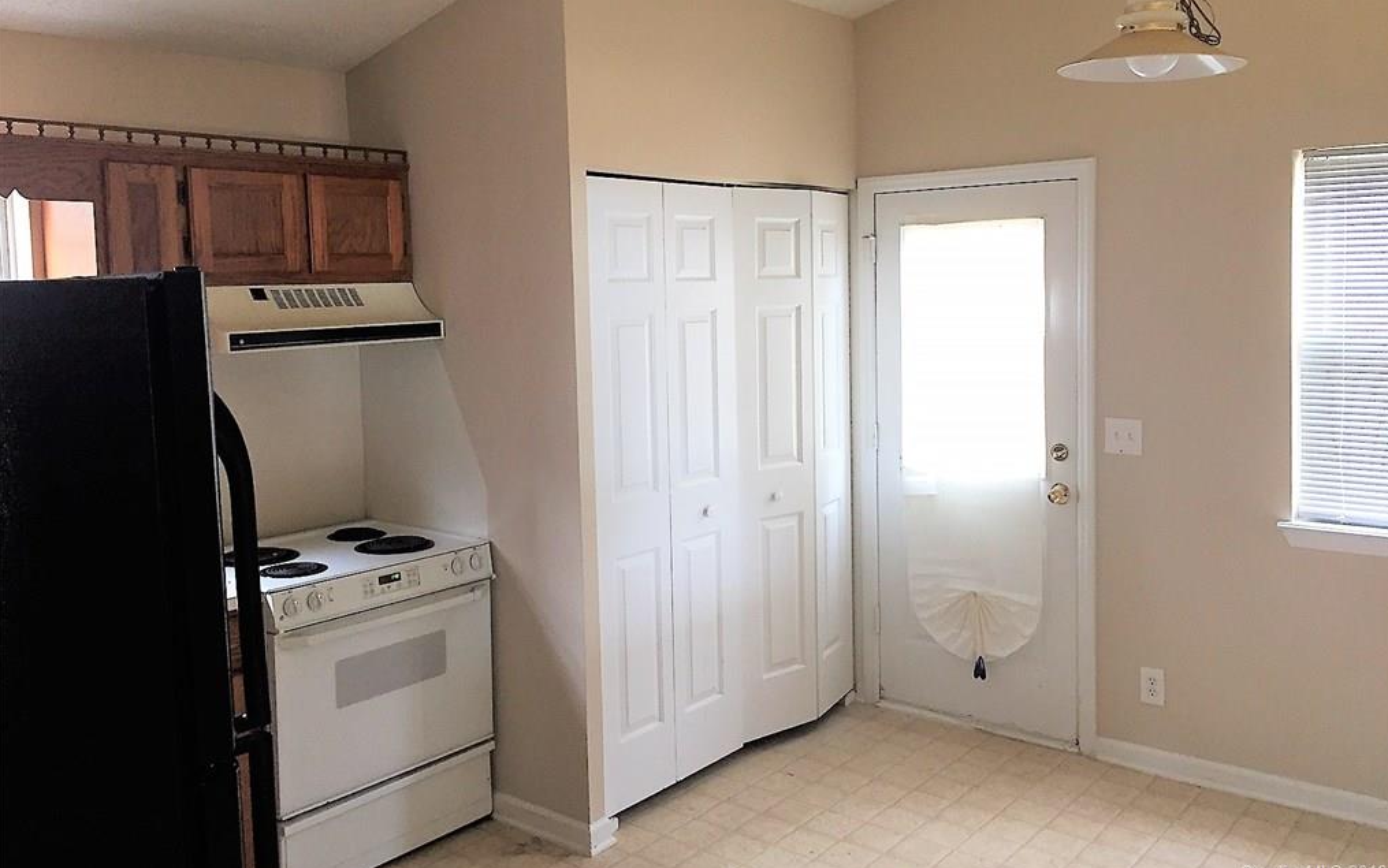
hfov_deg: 61.2
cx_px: 697
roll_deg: +0.2
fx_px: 1173
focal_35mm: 31
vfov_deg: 40.5
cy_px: 361
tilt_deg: -4.3
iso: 125
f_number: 2.2
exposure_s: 1/30
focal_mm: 4.15
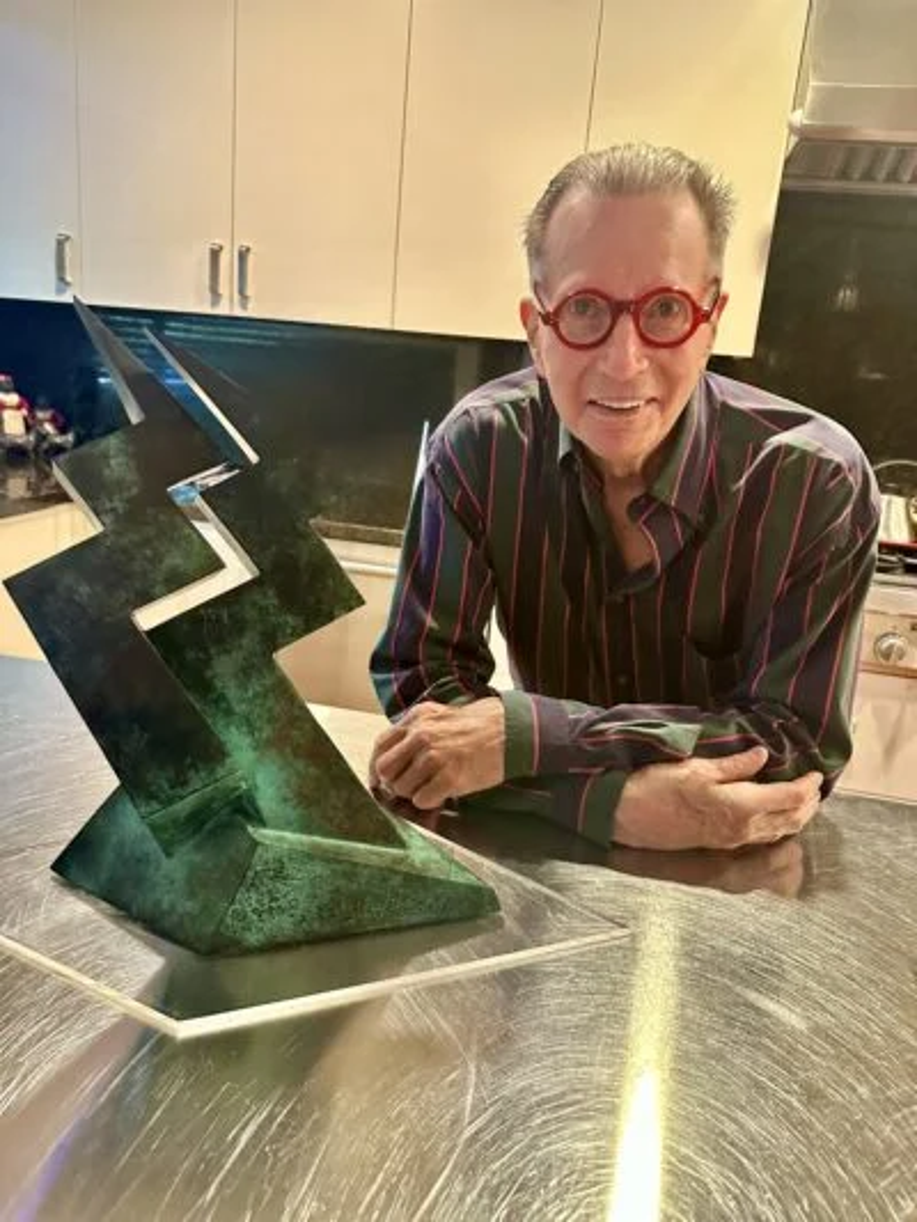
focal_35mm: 24
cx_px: 458
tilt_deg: -16.0
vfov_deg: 71.6
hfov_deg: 56.8
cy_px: 611
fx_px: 847
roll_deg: -5.4
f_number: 1.78
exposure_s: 1/60
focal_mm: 6.86
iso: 800
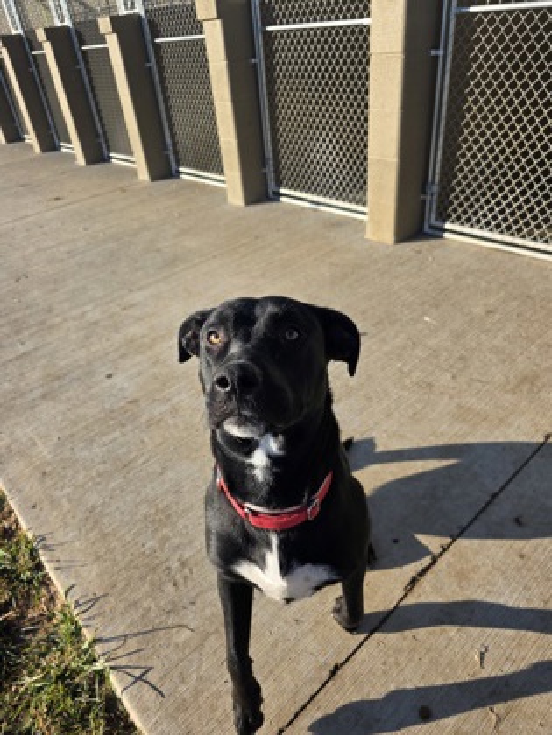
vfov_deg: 73.9
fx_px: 489
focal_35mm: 23
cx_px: 276
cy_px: 368
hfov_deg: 58.9
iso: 80
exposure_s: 1/2410
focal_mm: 6.3
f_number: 1.7
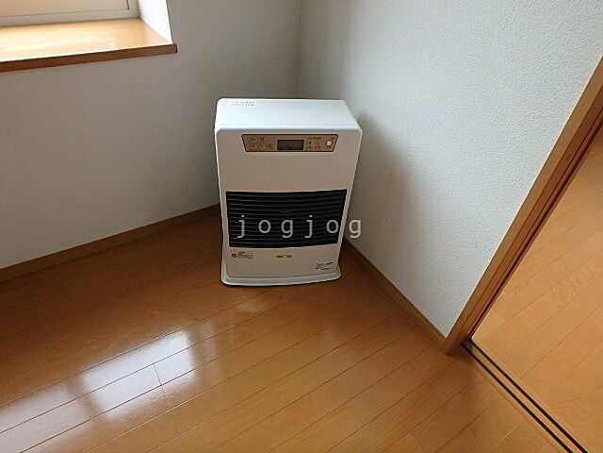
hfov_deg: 79.0
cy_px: 226
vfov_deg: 63.4
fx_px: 366
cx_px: 302
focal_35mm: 21
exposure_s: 1/60
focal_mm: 3.7
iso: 125
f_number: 3.5
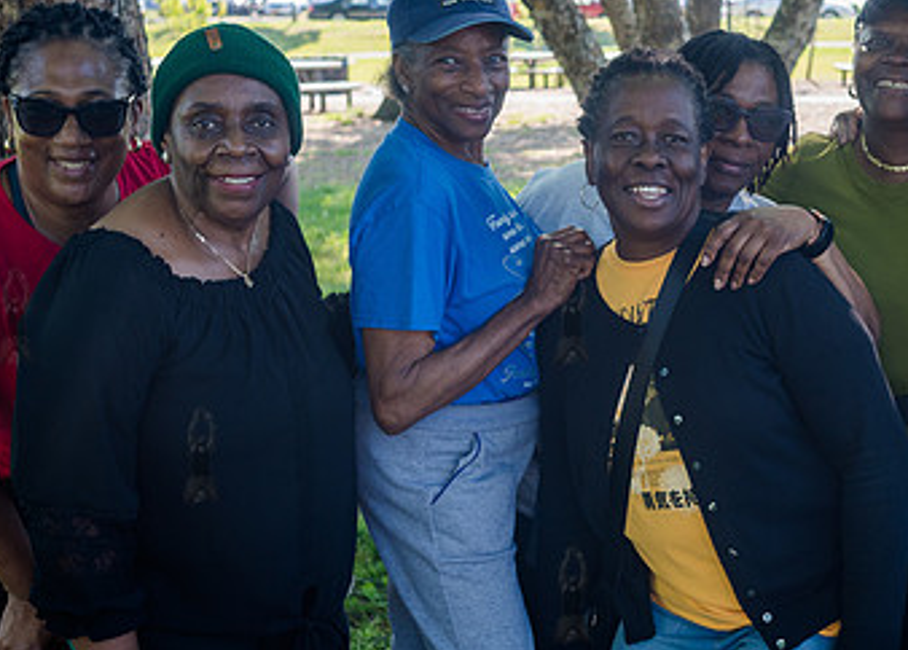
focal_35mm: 66
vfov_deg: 21.6
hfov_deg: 29.4
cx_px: 668
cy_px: 286
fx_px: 1703
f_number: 4.5
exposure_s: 1/200
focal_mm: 35
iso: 200
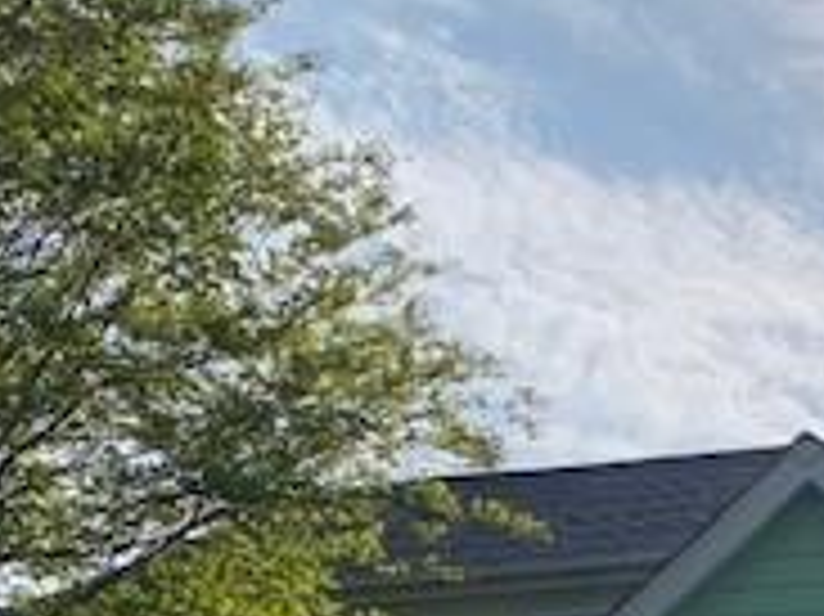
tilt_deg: +9.8
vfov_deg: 15.2
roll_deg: +0.6
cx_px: 968
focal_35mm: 91
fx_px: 2165
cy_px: 881
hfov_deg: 20.3
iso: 25
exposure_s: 1/5128
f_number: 1.8
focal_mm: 4.25
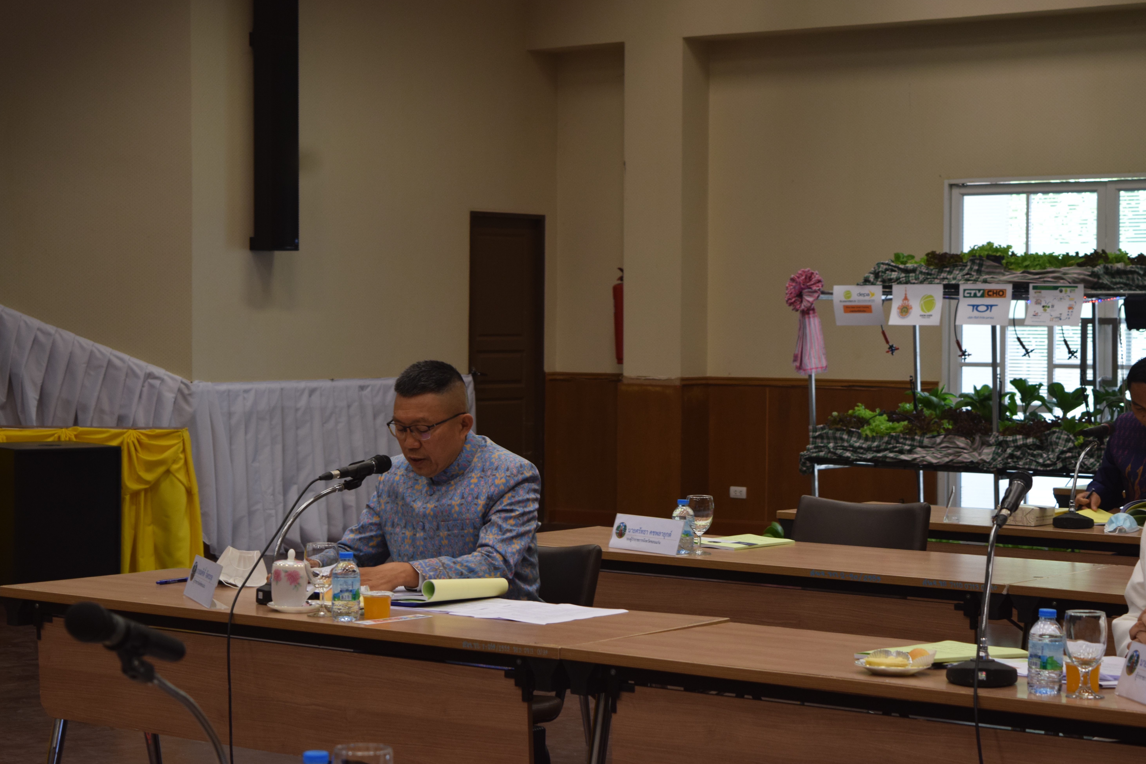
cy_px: 383
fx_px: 2690
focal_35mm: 85
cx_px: 568
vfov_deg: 16.2
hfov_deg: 24.0
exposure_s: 1/60
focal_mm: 55
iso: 500
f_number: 5.6
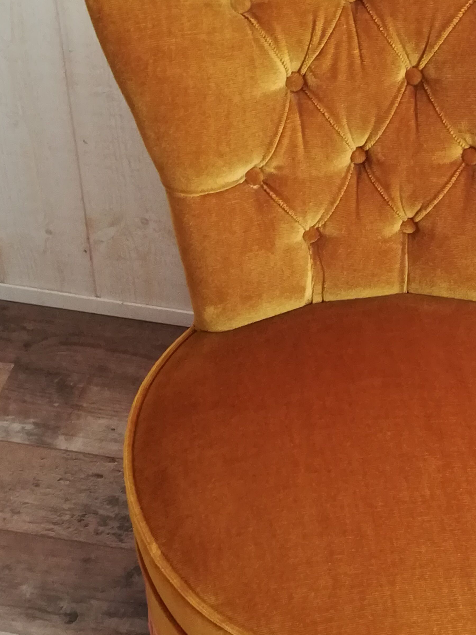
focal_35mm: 73
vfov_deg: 26.7
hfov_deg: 19.9
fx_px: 1338
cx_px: 390
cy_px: 342
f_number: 2.2
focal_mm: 3.83
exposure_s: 1/33.3
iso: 200
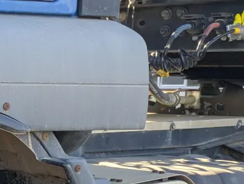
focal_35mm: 118
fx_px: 832
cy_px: 120
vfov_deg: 12.6
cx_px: -305
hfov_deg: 13.3
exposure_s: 1/200
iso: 37
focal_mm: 5.43
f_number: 1.89
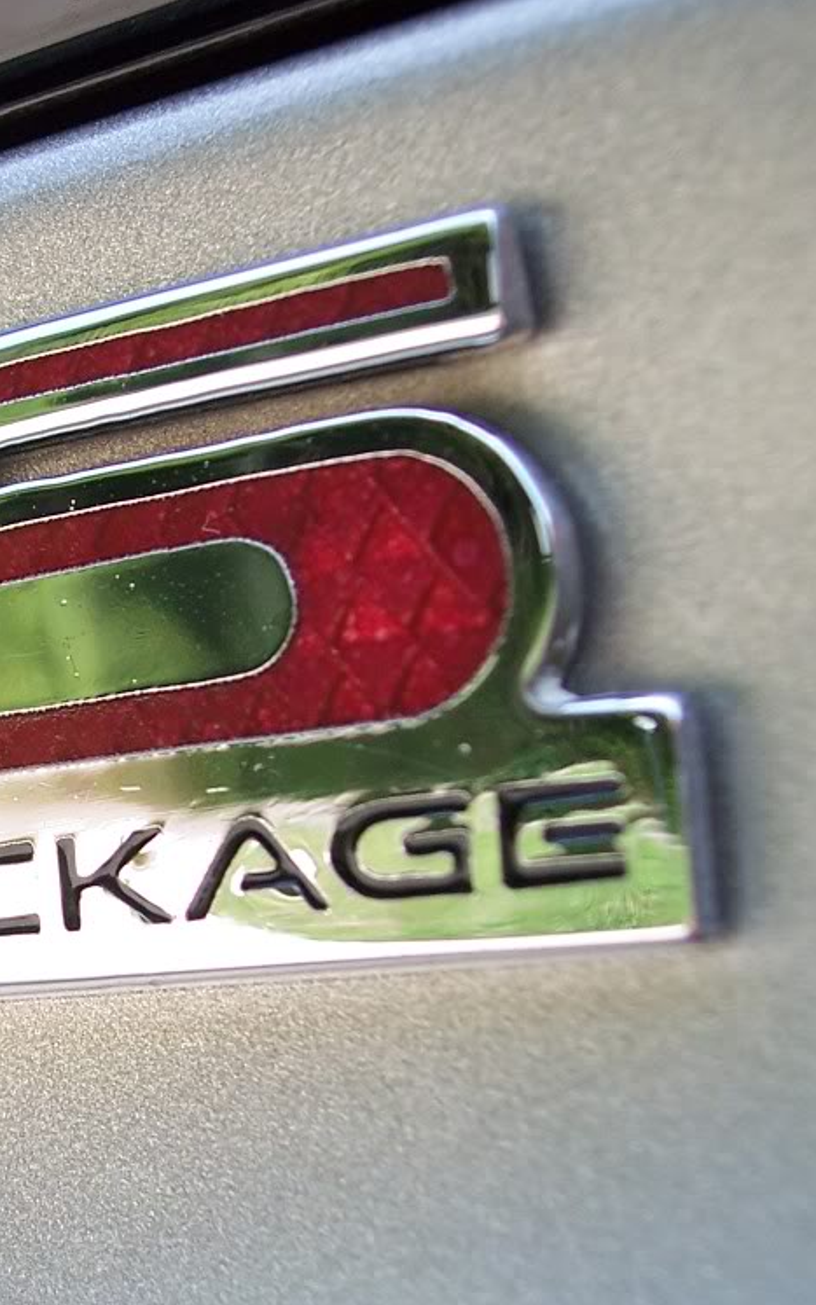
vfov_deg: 26.1
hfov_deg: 15.6
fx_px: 2810
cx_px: -280
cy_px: 817
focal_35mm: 79
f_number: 3.4
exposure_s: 1/250
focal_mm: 8
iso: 100
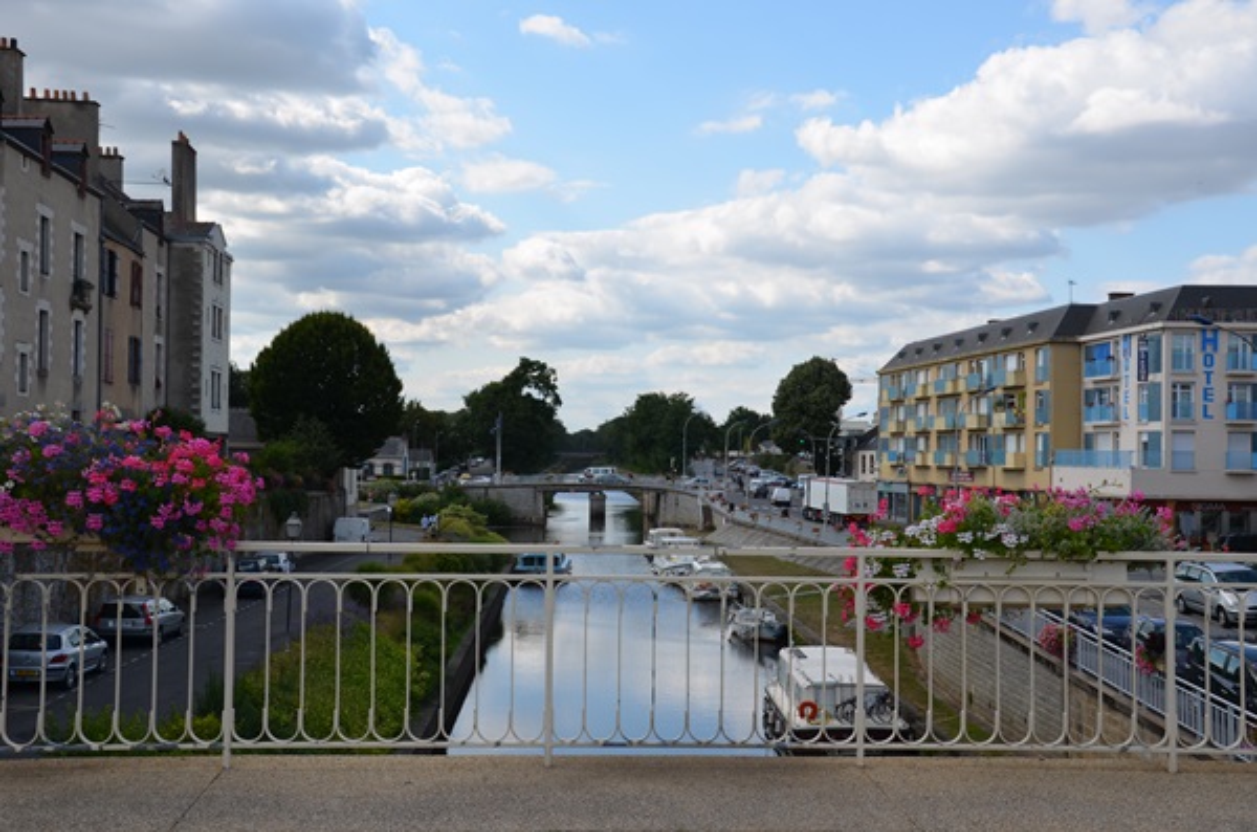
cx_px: 628
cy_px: 416
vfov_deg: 31.7
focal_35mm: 42
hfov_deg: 46.5
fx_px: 1463
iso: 110
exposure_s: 1/250
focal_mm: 28
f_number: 8
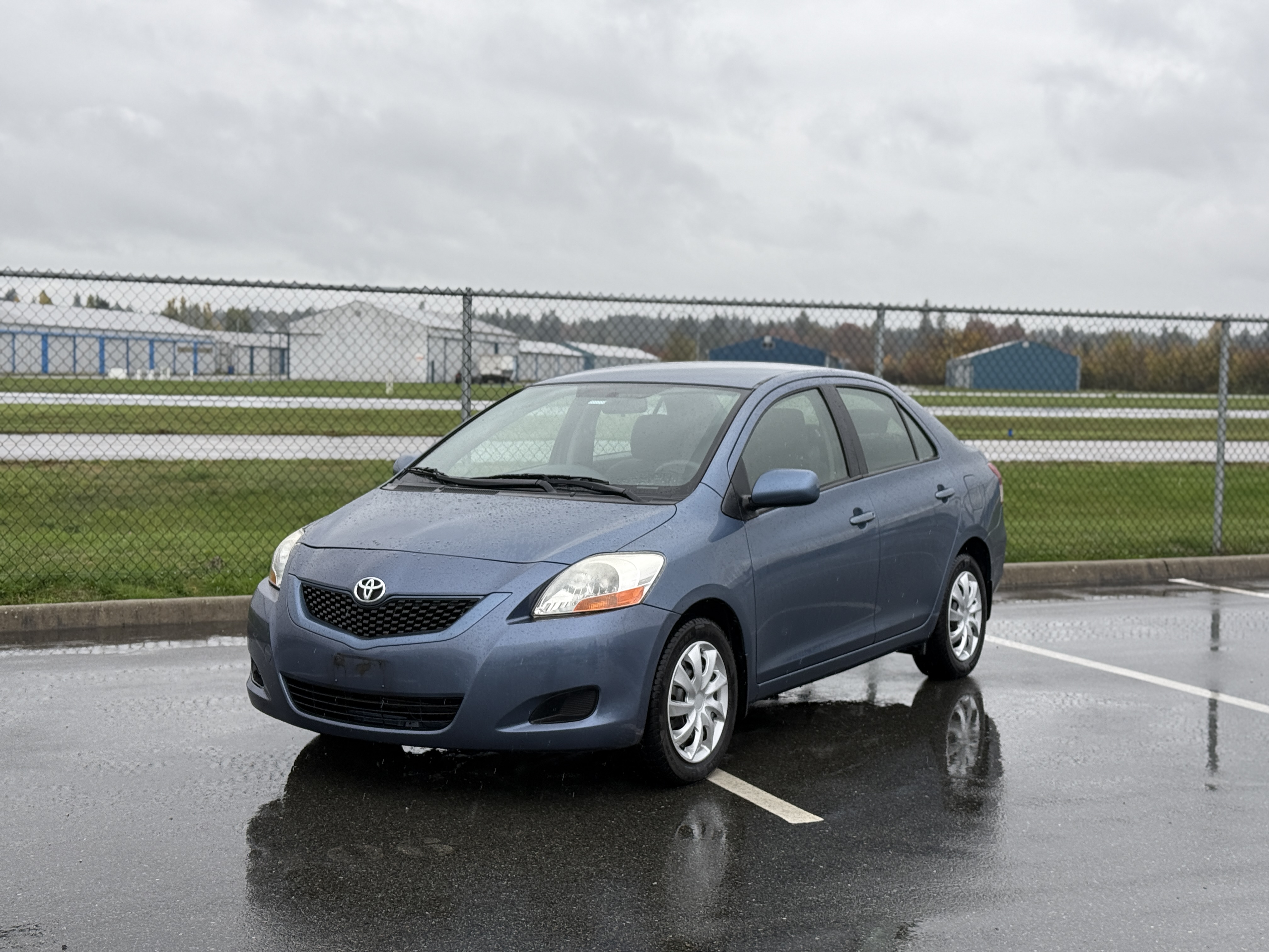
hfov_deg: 39.7
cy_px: 476
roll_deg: -1.6
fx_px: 1760
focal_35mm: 48
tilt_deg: -3.2
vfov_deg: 30.3
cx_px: 634
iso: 64
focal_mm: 6.76
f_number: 1.78
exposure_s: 1/611
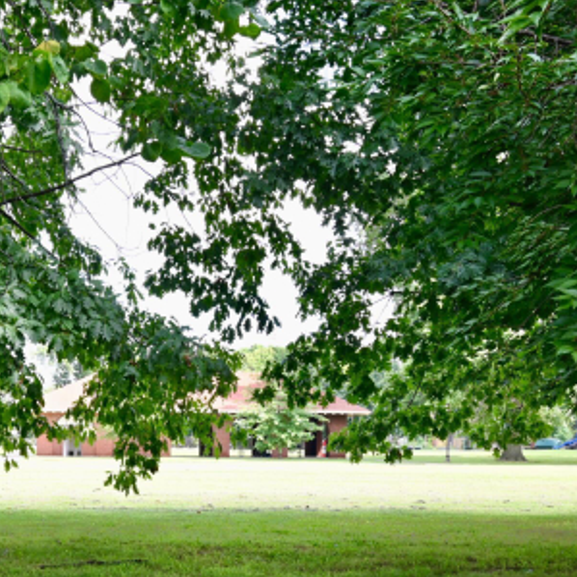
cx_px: 120
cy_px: 467
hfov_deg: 26.4
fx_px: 1207
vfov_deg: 26.4
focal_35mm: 64
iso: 100
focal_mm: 20
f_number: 5.6
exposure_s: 1/60
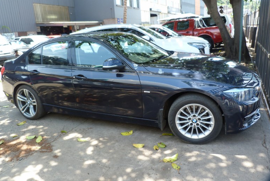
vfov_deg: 47.9
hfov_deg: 67.4
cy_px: 84
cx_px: 131
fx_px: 203
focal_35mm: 27
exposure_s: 1/80
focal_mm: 4.5
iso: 80
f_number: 2.8
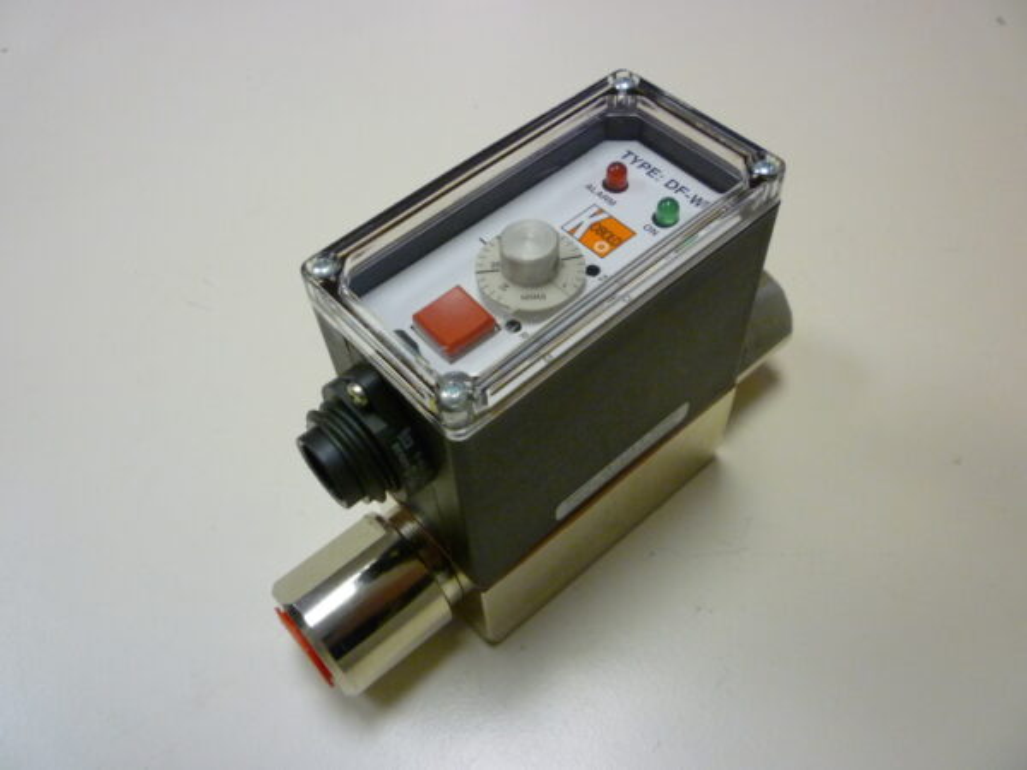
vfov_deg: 48.2
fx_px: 860
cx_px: 514
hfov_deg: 61.7
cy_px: 385
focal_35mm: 29
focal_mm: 5.2
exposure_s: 1/30
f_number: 3.3
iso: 320
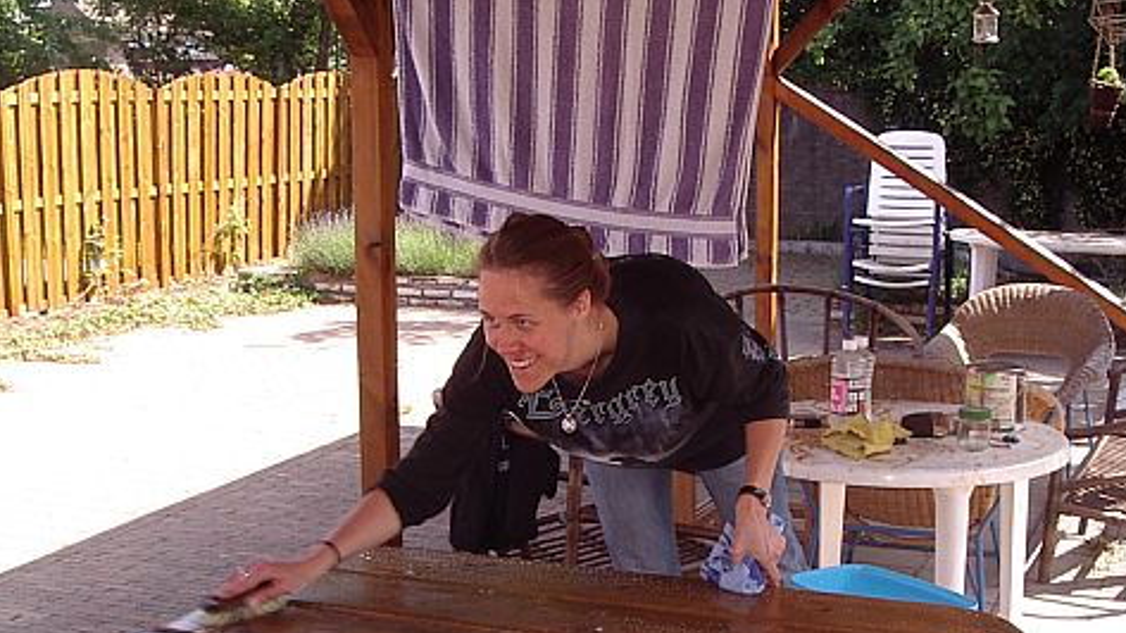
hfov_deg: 37.2
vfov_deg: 21.2
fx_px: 1672
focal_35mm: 56
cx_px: 567
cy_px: 488
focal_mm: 5.8
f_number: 4.8
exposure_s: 1/80
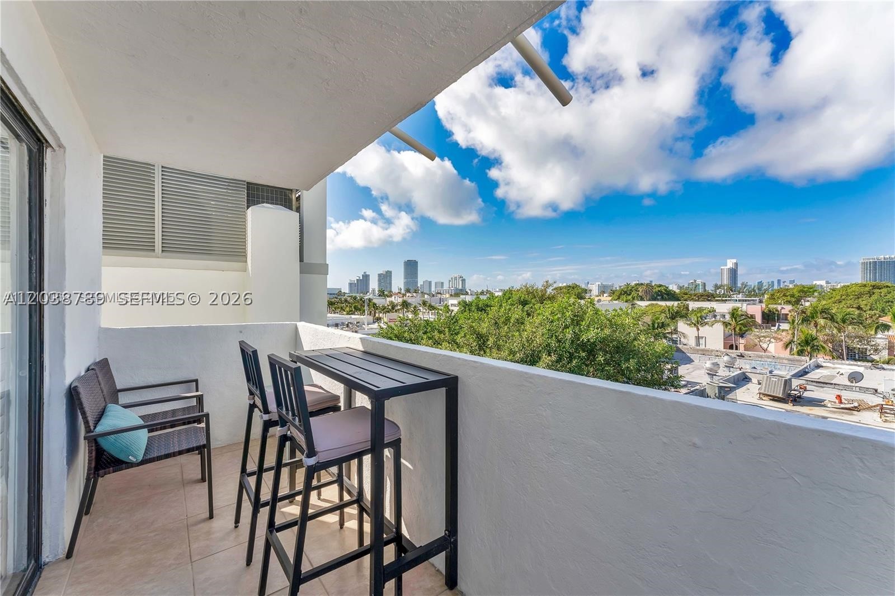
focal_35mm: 14
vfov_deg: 81.2
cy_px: 298
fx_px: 348
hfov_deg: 104.3
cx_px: 448
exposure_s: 1/160
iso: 100
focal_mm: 14
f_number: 10
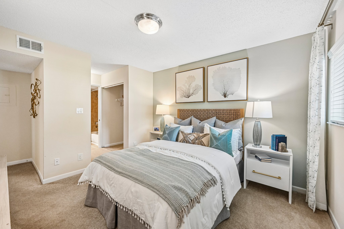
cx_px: 172
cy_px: 114
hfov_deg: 104.3
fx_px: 134
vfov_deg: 81.2
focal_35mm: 14
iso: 2500
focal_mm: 14
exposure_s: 1/60
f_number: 8
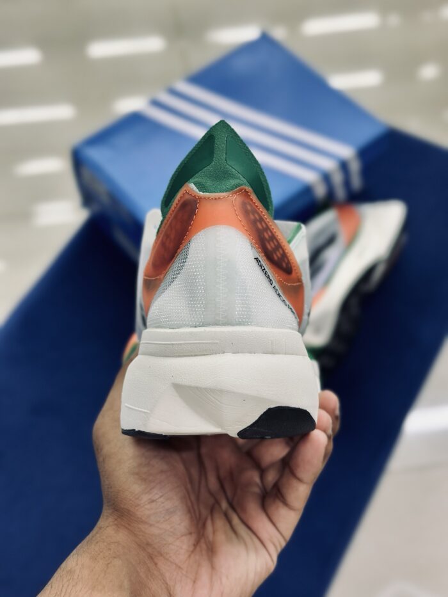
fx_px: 828
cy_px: 298
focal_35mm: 48
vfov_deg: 39.7
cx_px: 224
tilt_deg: -58.9
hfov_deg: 30.3
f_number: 1.78
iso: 80
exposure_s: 1/121
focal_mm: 6.86
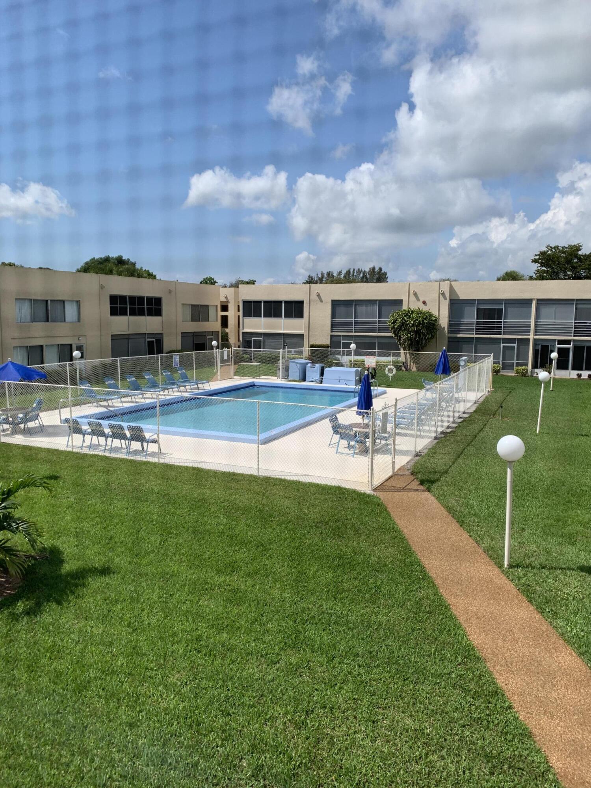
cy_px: 394
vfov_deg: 67.3
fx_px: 592
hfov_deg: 53.1
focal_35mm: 26
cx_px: 296
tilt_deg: -6.8
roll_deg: -0.1
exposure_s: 1/2481
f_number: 1.8
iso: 25
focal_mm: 4.25
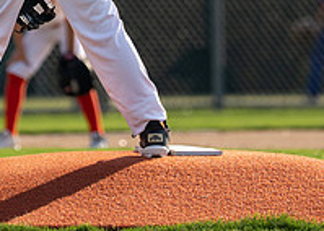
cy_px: -124
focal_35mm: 715
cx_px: 10
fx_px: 6577
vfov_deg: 2.0
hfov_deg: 2.8
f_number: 2.8
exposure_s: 1/3200
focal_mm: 191
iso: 250
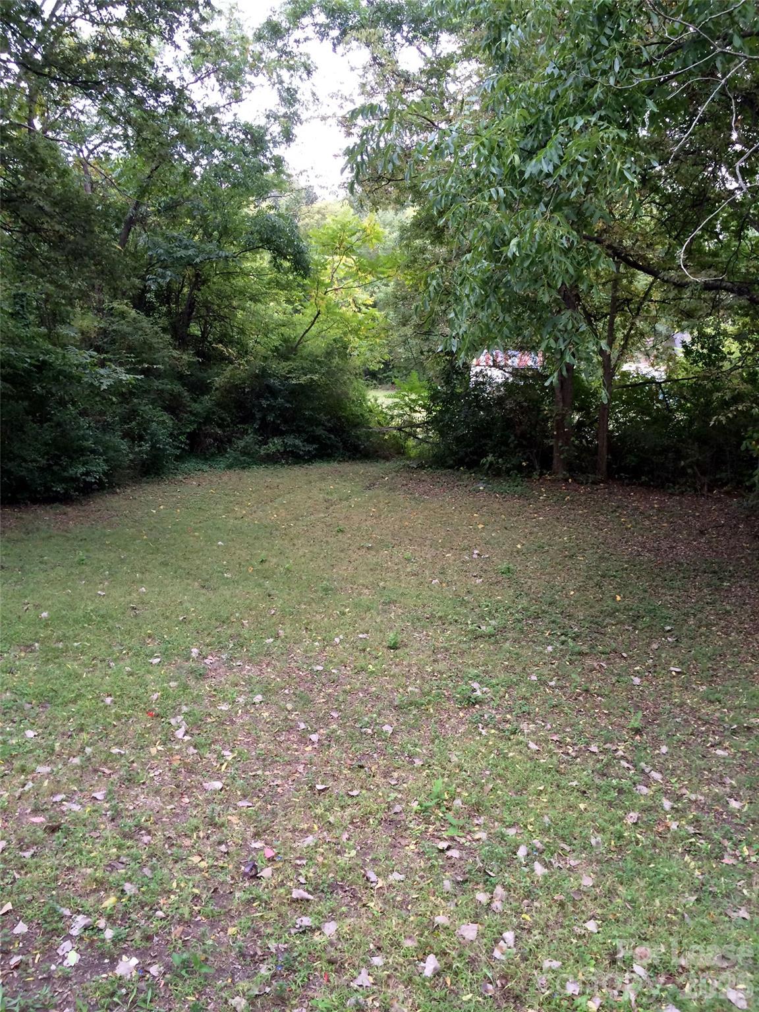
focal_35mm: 30
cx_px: 380
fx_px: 877
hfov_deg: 46.8
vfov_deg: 60.0
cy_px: 506
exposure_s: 1/30
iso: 40
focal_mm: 4.12
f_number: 2.2
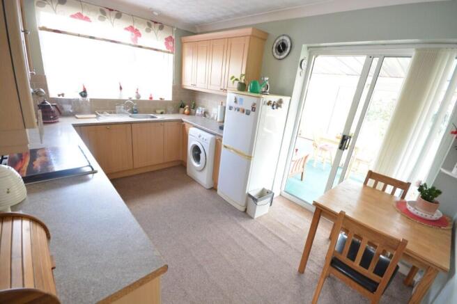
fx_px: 190
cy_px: 152
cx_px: 228
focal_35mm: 15
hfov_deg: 100.4
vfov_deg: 77.3
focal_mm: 10
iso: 400
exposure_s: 1/8
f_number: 8
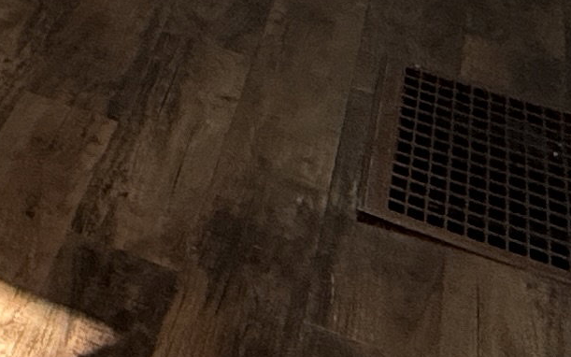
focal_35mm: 98
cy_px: -513
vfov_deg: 11.1
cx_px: -922
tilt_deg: -9.2
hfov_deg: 13.2
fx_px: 1525
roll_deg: -0.8
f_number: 2.2
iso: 125
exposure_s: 1/99
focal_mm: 2.22
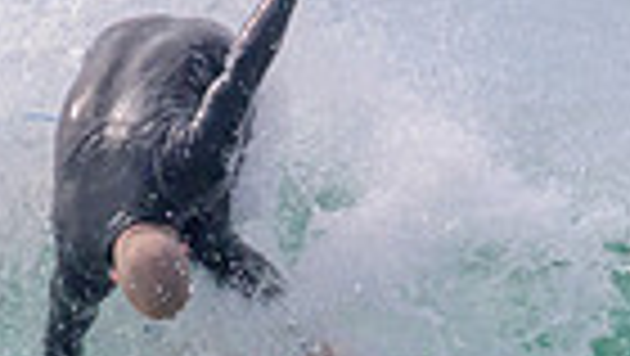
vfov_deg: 0.3
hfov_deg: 0.6
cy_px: 426
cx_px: 468
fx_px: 58212
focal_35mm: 3482
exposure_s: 1/2000
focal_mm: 800
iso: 1250
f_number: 11
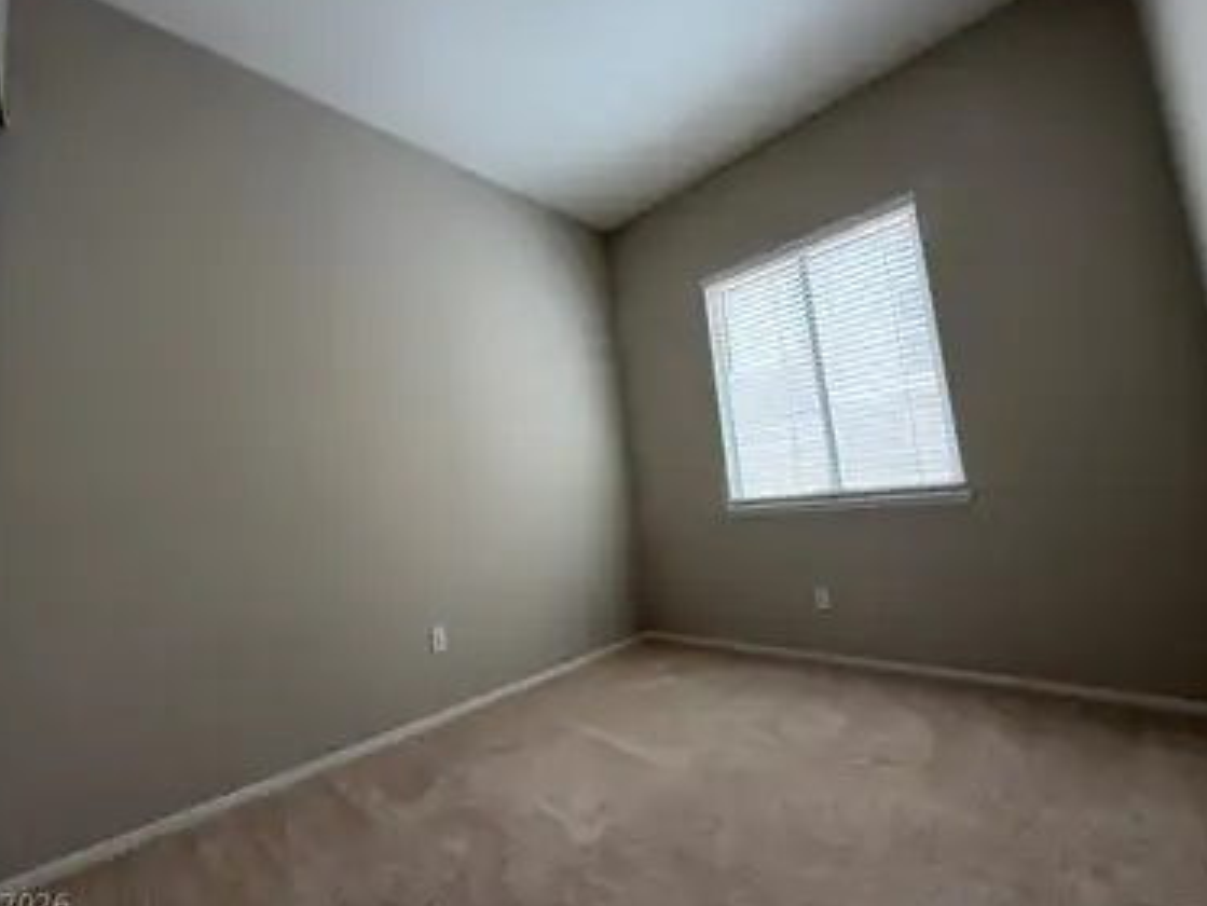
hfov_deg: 98.1
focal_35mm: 15
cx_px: 579
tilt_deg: +7.2
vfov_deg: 81.8
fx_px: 523
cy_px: 440
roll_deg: +5.4
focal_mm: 2.22
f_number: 2.2
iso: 125
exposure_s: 1/121
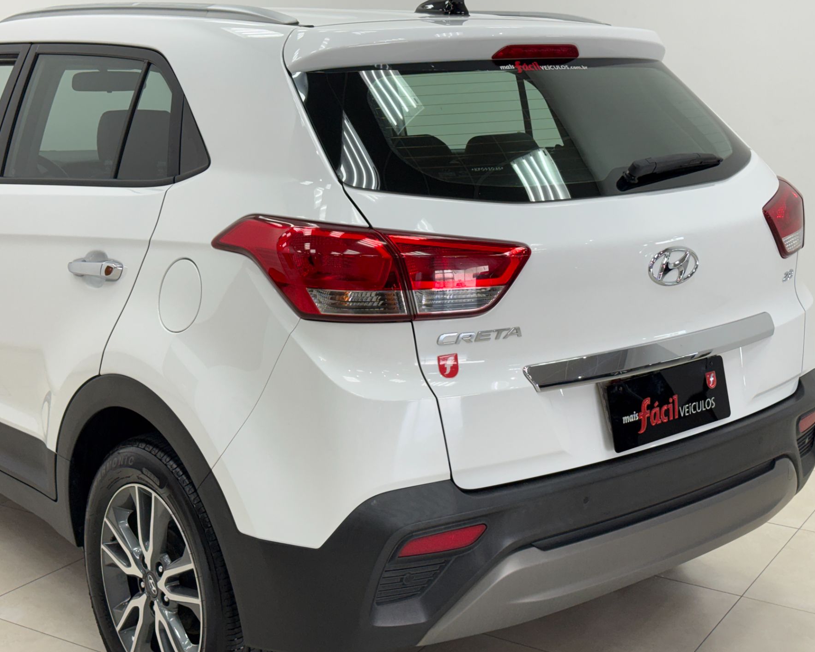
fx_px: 1230
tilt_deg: -12.7
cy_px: 329
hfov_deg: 36.7
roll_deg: +0.4
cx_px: 406
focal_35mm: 51
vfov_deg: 29.7
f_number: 1.78
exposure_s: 1/120
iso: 100
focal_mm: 6.76
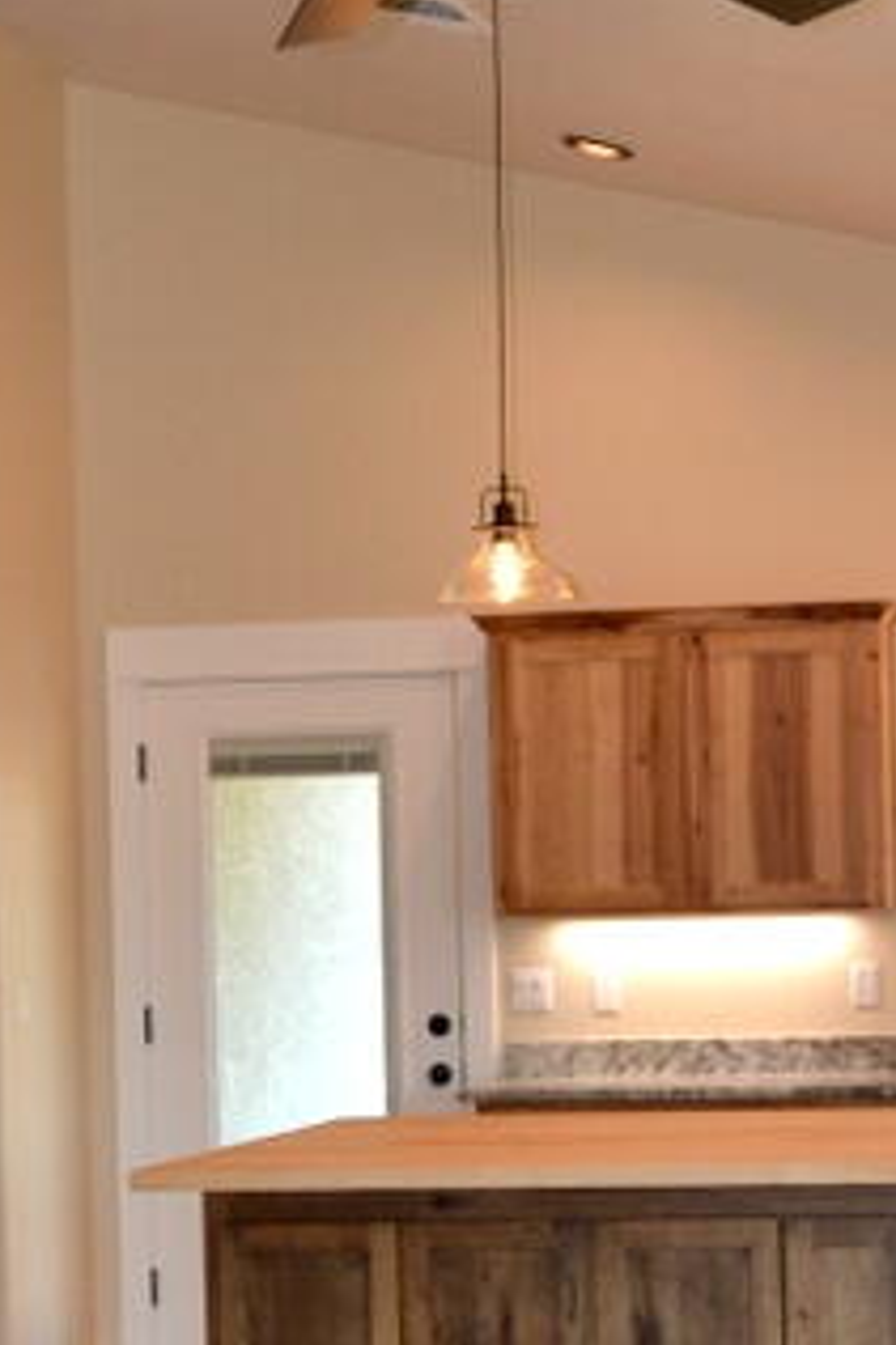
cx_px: 675
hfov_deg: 14.8
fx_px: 3438
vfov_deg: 22.1
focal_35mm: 92
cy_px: 857
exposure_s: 1/125
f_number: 4
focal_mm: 18
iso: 280
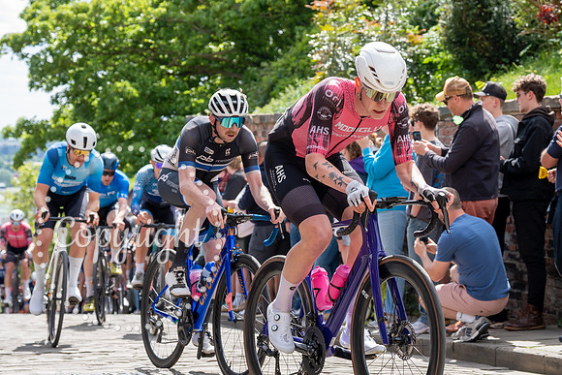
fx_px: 1598
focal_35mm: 102
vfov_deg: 13.3
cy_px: 101
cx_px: 411
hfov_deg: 19.8
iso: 500
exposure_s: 1/1000
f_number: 5
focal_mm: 70
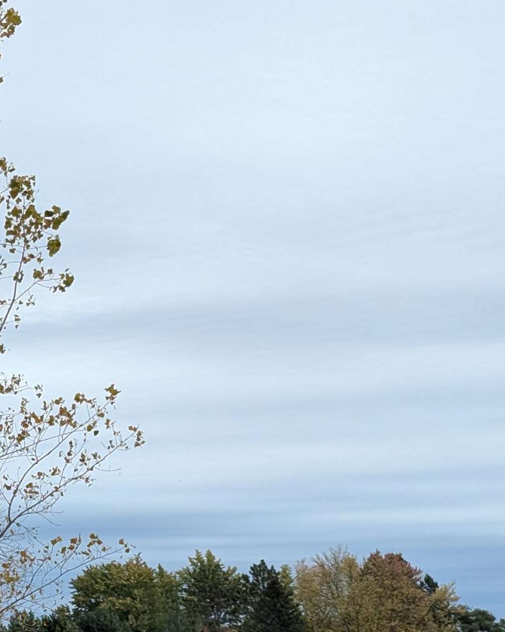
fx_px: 2317
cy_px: 544
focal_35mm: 124
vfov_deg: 15.4
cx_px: -215
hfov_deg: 12.0
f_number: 1.85
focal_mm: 6.81
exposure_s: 1/783
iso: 61
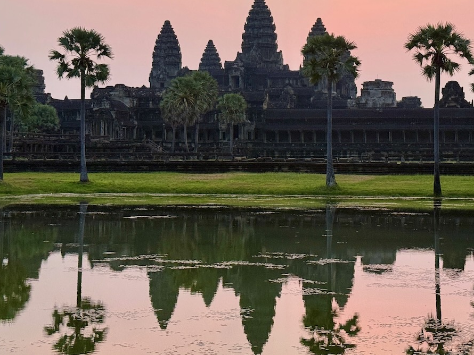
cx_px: 265
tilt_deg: +3.0
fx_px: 945
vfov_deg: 21.3
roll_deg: -0.9
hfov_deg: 28.1
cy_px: 125
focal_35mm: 69
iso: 250
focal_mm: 6.76
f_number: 1.78
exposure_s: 1/60
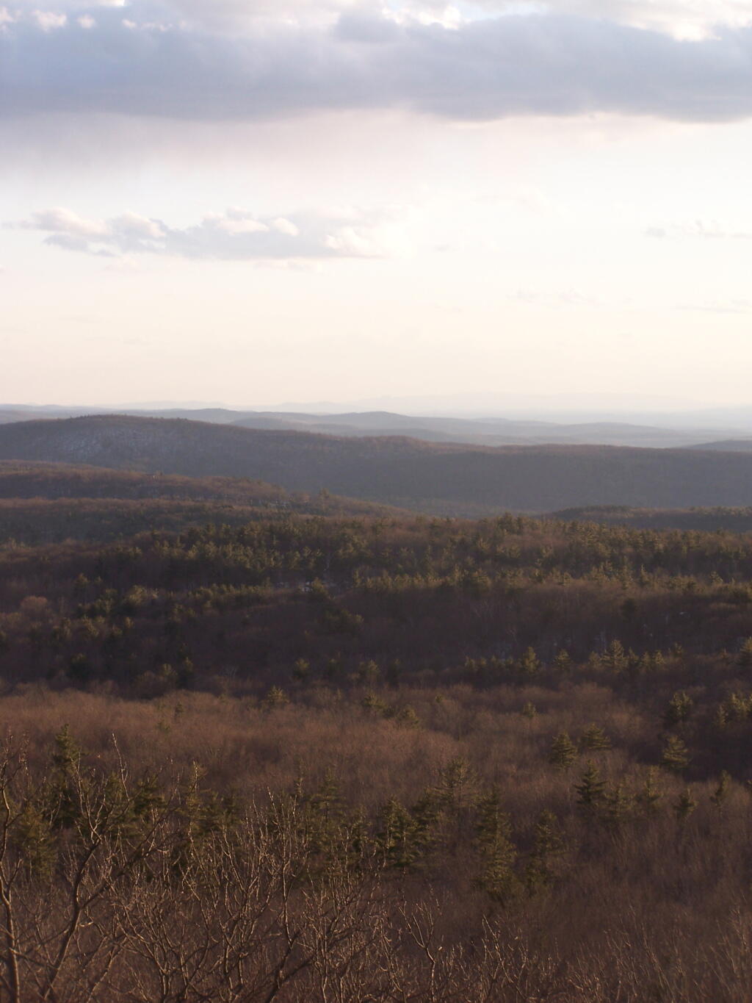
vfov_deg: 18.7
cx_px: 376
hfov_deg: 14.1
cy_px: 502
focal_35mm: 105
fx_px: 3041
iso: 80
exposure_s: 1/320
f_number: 3.2
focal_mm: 17.5
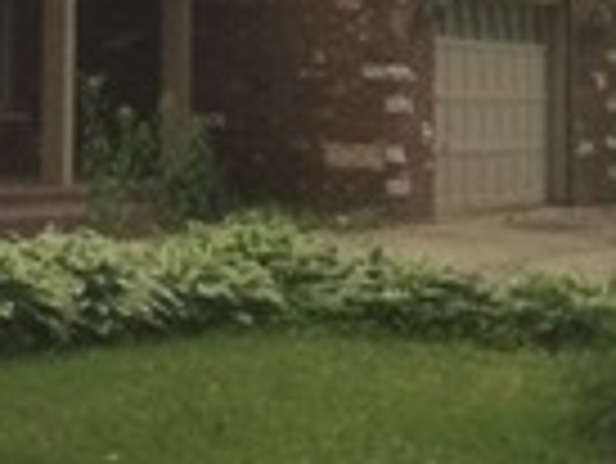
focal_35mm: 135
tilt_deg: +5.9
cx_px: -423
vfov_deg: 10.7
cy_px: -176
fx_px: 2404
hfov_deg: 13.4
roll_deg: -2.3
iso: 64
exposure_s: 1/30
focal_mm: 4.15
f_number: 2.2
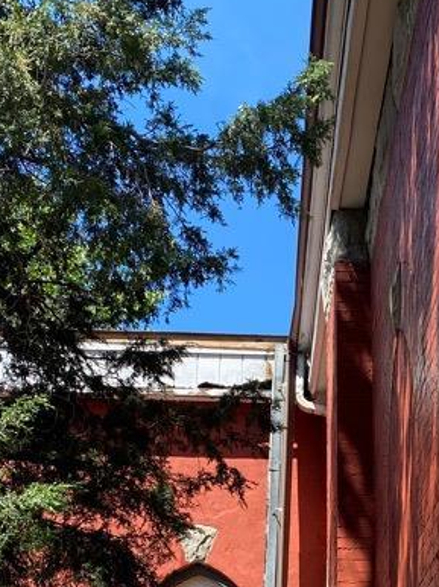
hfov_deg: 20.9
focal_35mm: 69
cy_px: 514
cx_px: 383
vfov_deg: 27.3
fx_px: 1168
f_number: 1.8
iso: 32
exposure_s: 1/927
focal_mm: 4.25
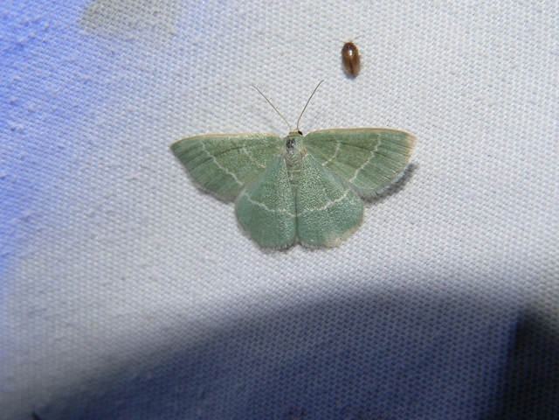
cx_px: 280
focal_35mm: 84
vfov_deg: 17.6
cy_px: 210
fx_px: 1356
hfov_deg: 23.3
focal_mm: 14.1
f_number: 4
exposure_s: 1/60
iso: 100
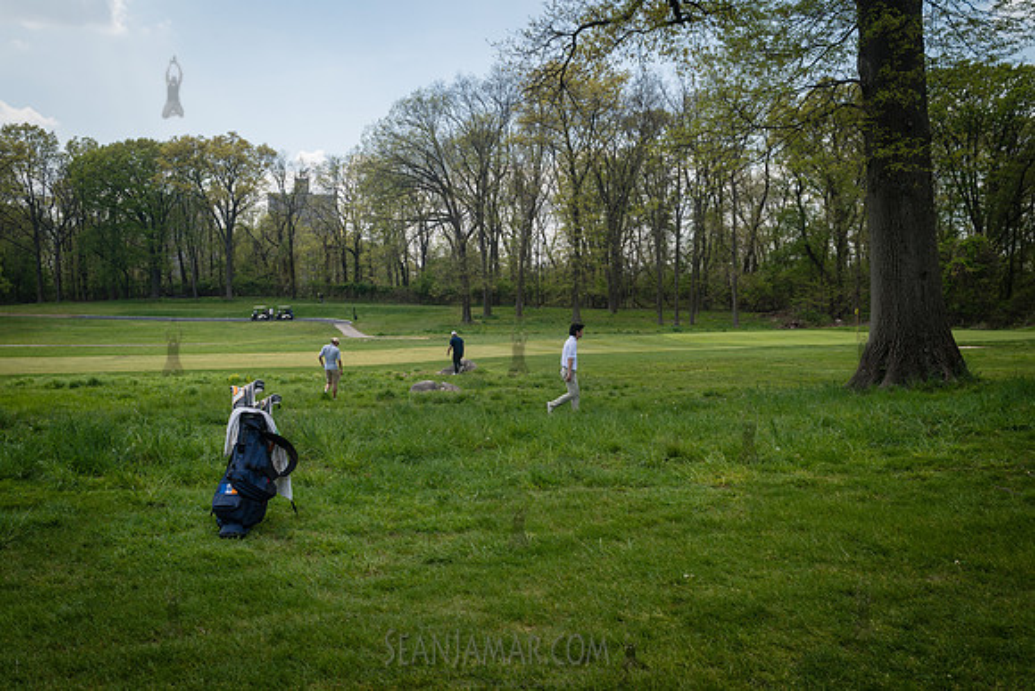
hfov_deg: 54.4
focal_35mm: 35
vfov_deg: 37.9
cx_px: 518
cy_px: 346
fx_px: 1006
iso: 200
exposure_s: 1/400
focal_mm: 35
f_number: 7.1
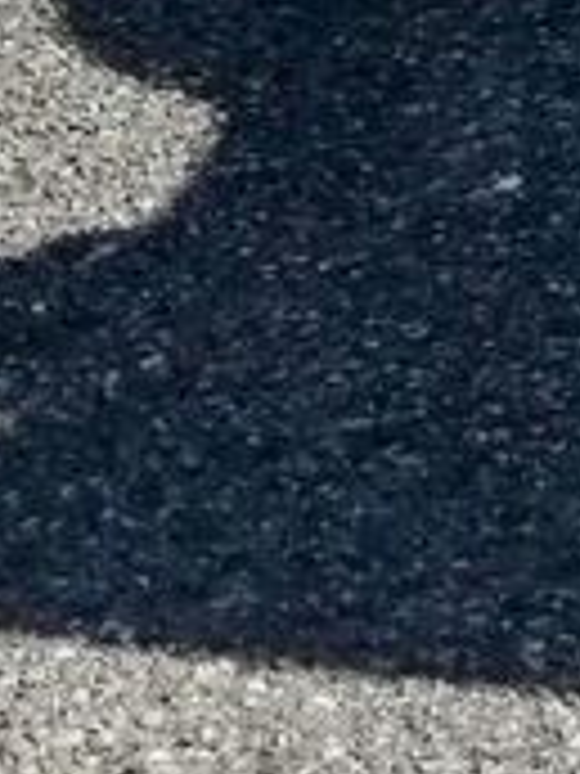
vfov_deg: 8.6
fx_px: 4490
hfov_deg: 6.7
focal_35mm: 201
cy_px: -1310
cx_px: 1758
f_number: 2.2
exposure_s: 1/854
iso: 50
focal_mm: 3.81
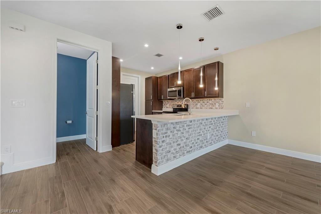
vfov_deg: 81.1
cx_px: 160
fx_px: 125
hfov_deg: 104.3
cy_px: 107
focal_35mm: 14
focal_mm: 14
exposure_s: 1/2
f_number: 8
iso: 100
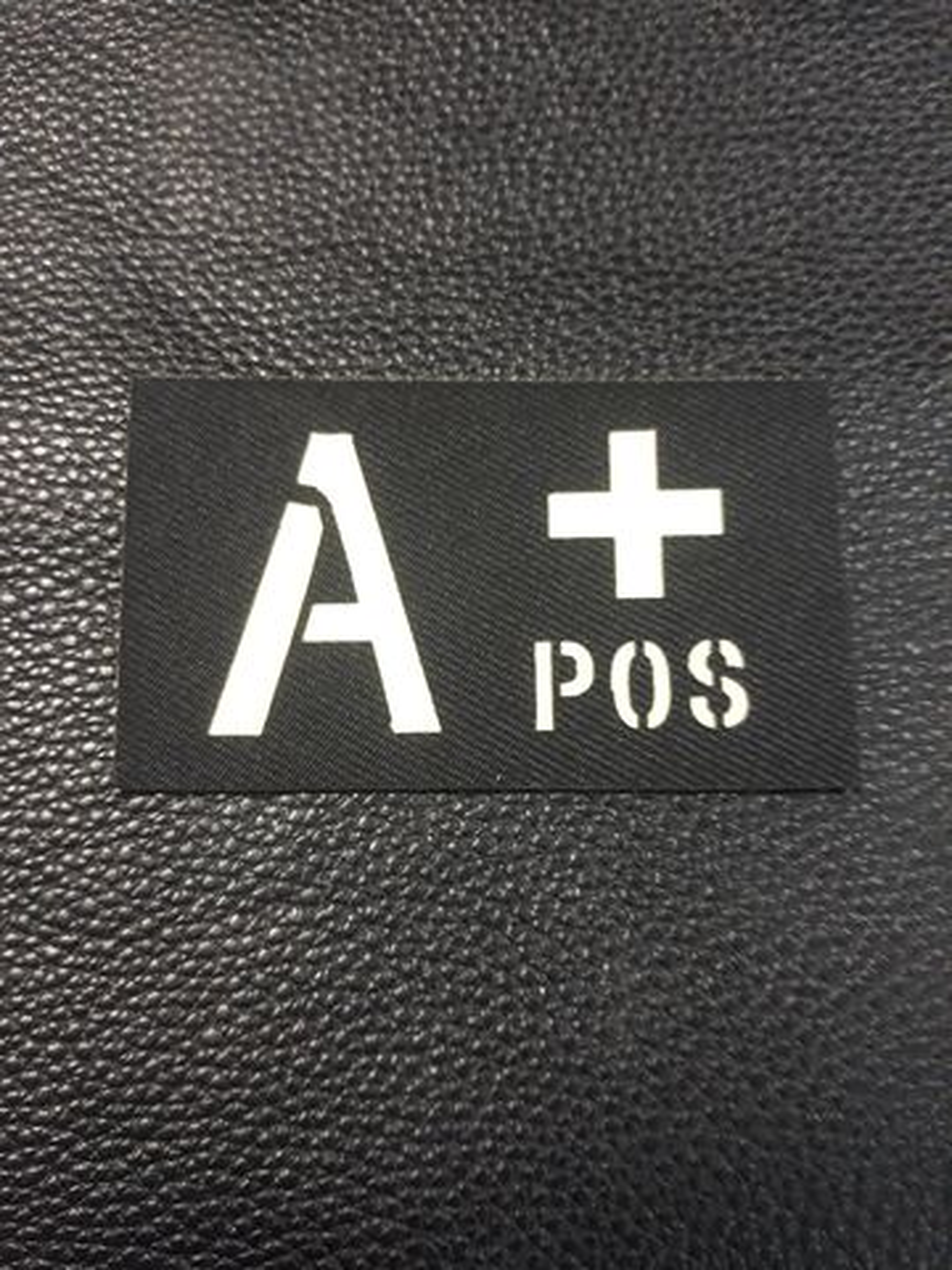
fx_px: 990
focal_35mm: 27
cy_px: 635
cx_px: 476
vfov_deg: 65.3
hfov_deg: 51.4
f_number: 1.7
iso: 250
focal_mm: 3.71
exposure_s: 1/25
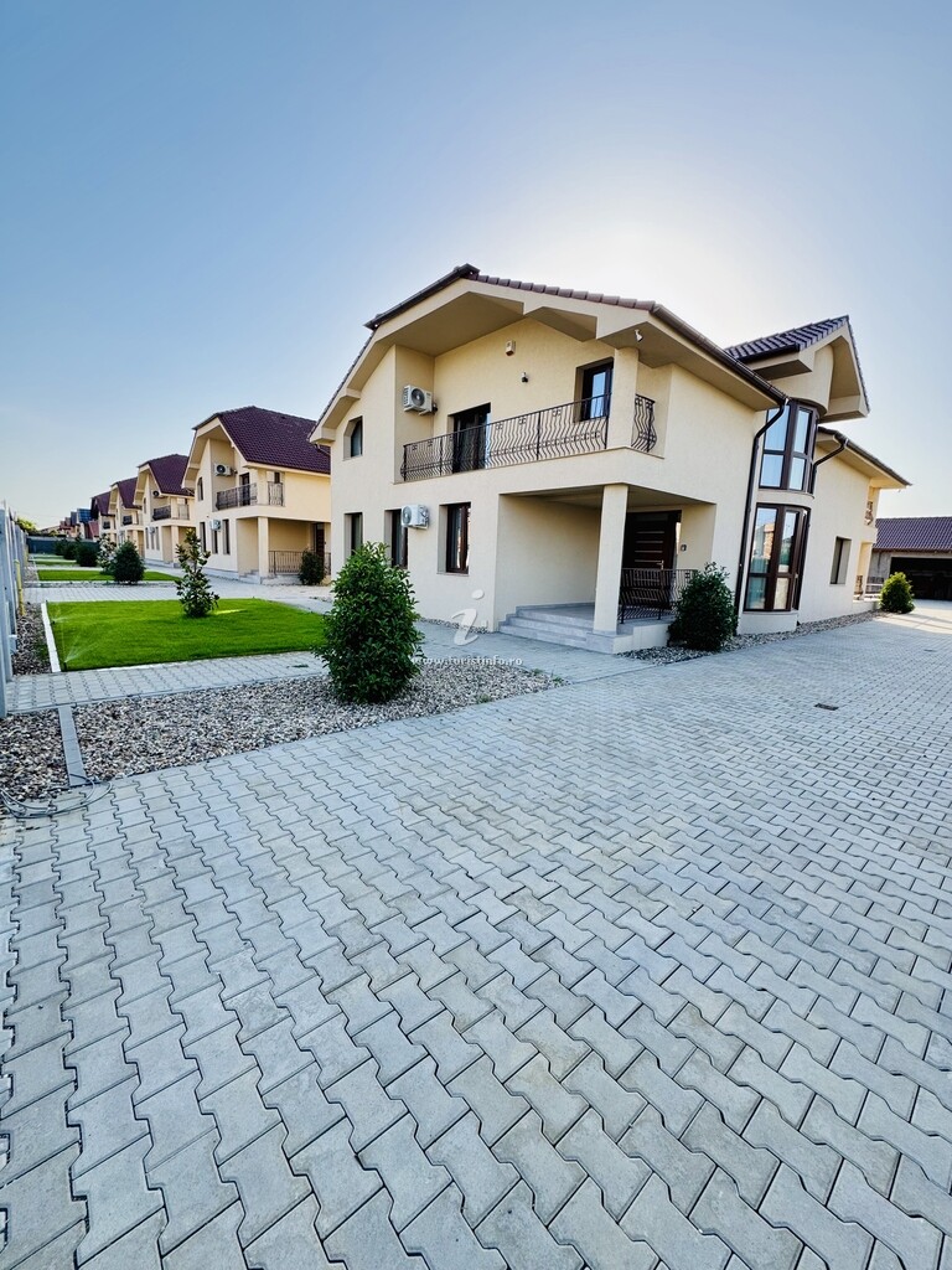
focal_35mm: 14
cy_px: 635
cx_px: 476
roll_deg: -3.6
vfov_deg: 102.1
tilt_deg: -7.3
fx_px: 513
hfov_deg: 85.7
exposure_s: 1/375
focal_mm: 2.22
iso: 40
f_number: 2.2
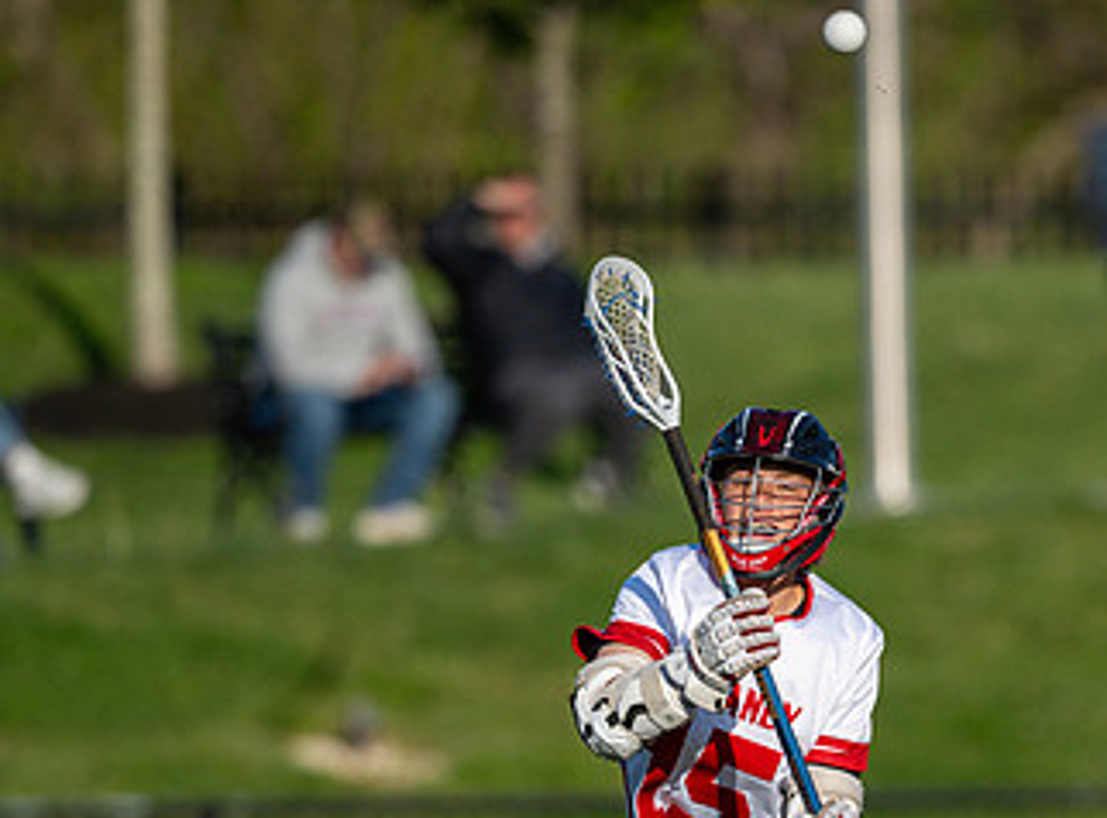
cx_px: 935
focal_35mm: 772
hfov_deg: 2.6
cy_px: 718
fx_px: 24560
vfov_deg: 1.9
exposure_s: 1/4000
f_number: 4
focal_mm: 400
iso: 220
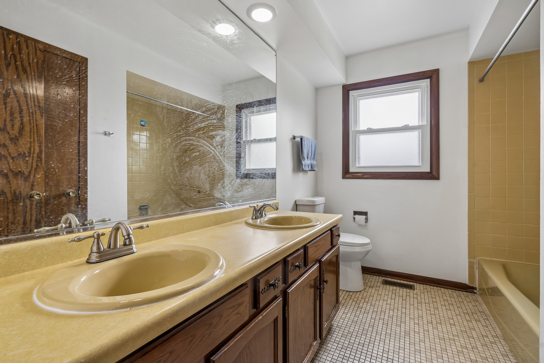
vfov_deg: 73.7
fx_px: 242
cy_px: 182
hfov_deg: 96.7
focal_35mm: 16
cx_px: 272
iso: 400
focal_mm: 16
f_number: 8
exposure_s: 1/25
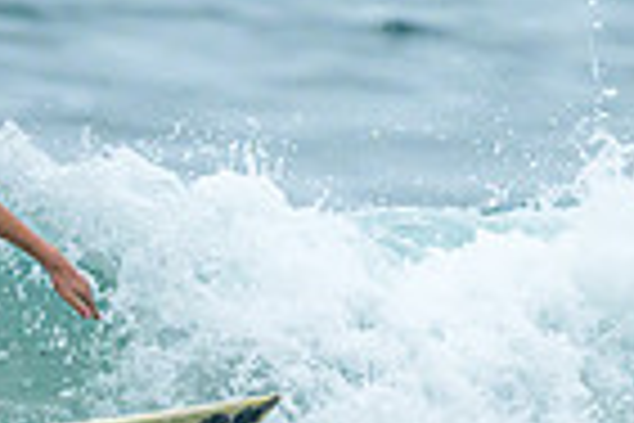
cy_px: 596
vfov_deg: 0.3
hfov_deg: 0.5
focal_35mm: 4543
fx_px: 80001
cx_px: -17
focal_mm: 800
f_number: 6.3
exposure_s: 1/2500
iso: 1000
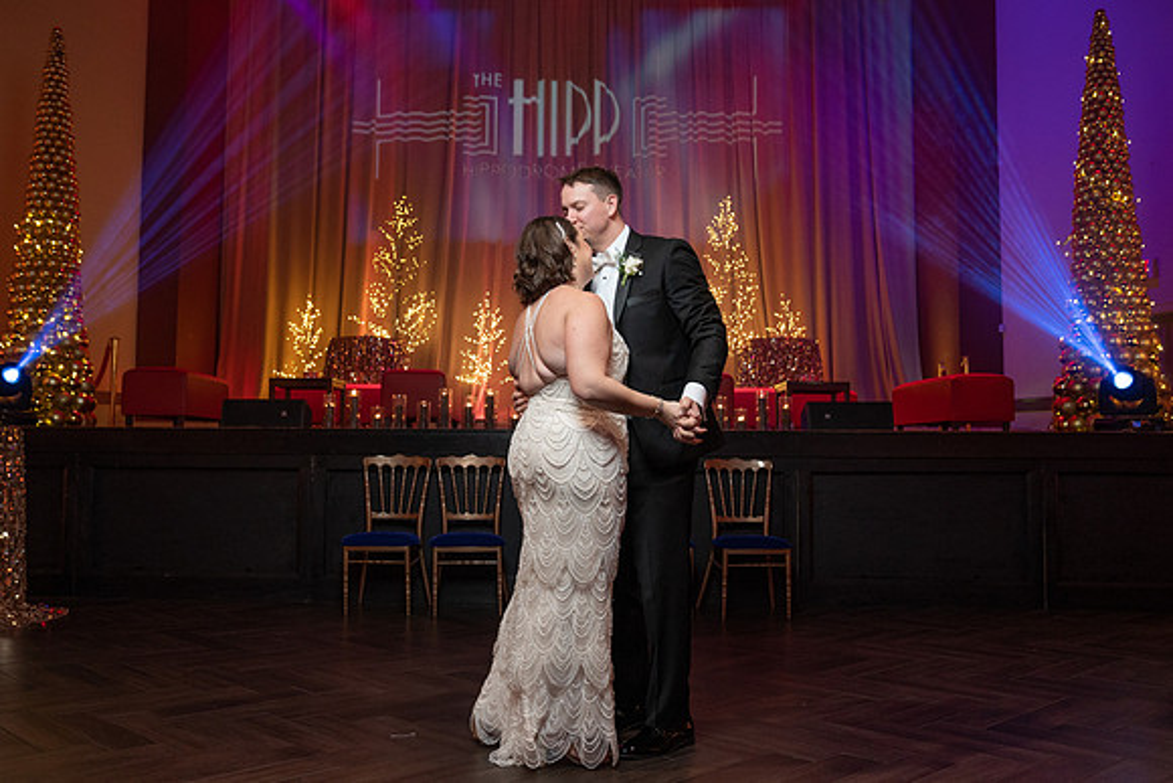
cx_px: 537
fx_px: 1104
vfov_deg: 39.0
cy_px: 381
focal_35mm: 34
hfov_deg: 55.9
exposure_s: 1/100
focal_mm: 31
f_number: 4
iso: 2000
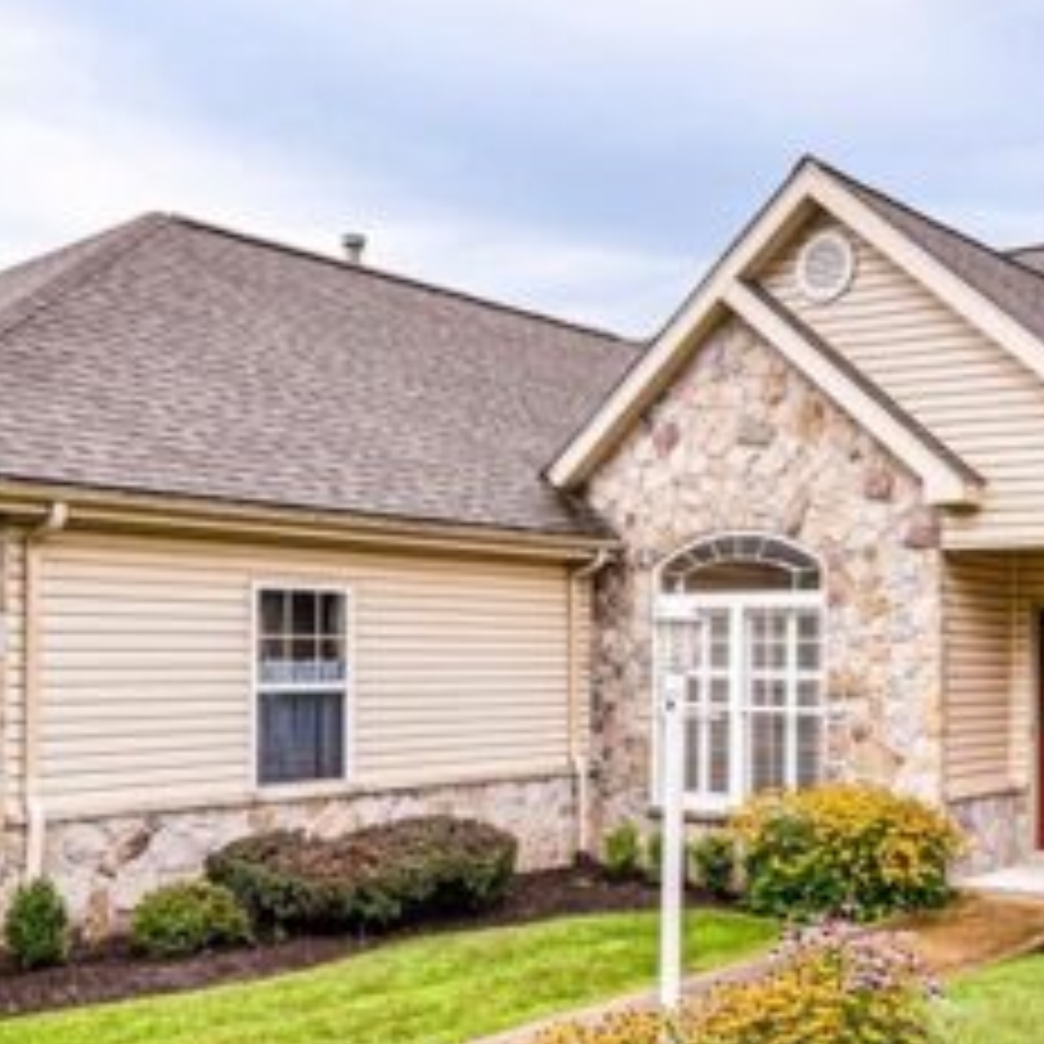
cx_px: 711
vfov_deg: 40.3
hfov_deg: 40.3
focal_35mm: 41
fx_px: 1399
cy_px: 720
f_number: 8
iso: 100
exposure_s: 1/50
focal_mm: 14
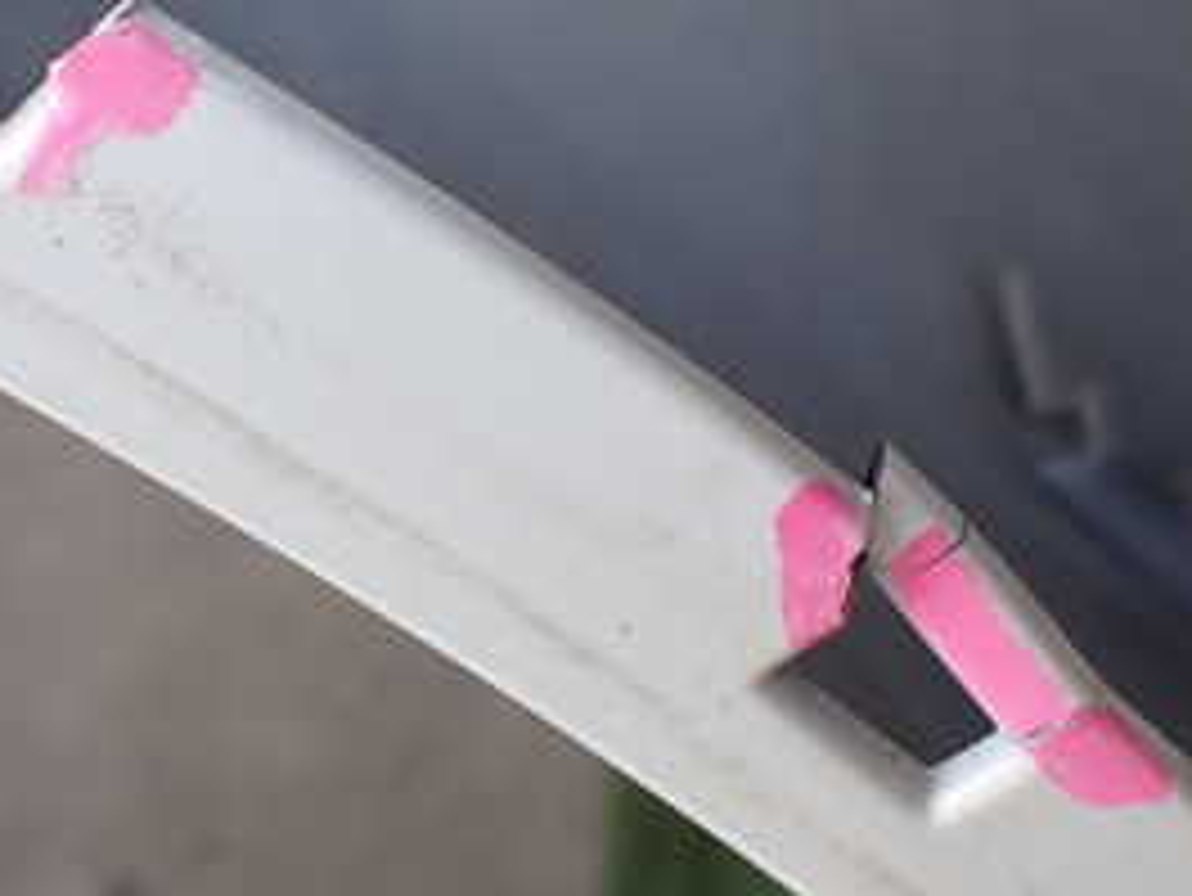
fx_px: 2343
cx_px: 369
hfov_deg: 28.3
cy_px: 401
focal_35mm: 68
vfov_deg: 21.6
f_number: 2.3
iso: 100
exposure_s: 1/160
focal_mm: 5.4
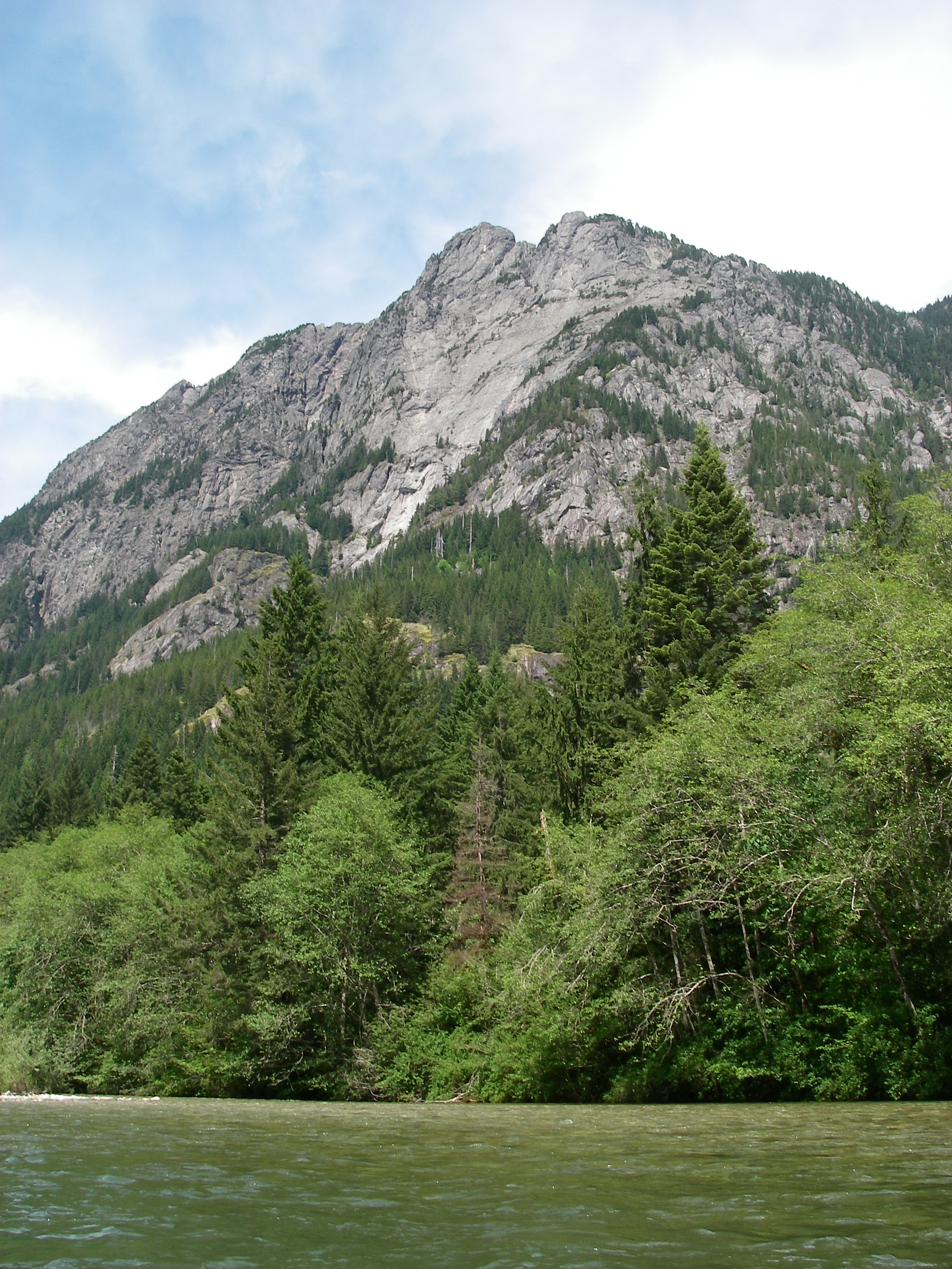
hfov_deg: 37.7
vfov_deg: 49.0
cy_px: 634
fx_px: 1393
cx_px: 476
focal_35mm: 38
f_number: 6.6
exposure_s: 1/125
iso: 64
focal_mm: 6.3
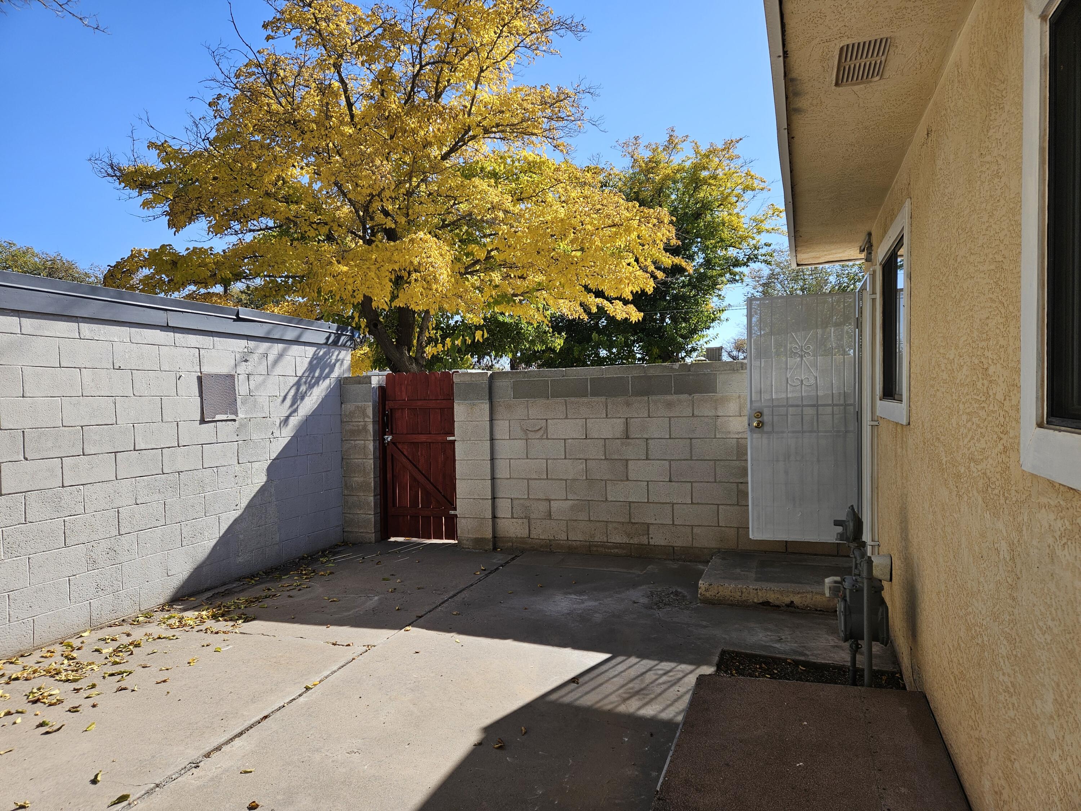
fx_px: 718
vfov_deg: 58.9
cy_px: 406
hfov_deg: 73.9
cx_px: 540
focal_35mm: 23
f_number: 1.8
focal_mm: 5.4
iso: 25
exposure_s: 1/1202
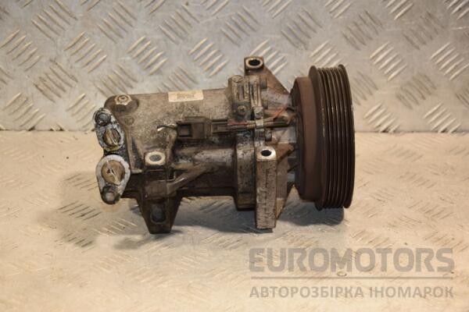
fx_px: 1211
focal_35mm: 93
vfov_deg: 14.7
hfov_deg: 21.9
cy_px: 156
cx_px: 234
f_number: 5.3
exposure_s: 1/200
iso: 800
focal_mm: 62
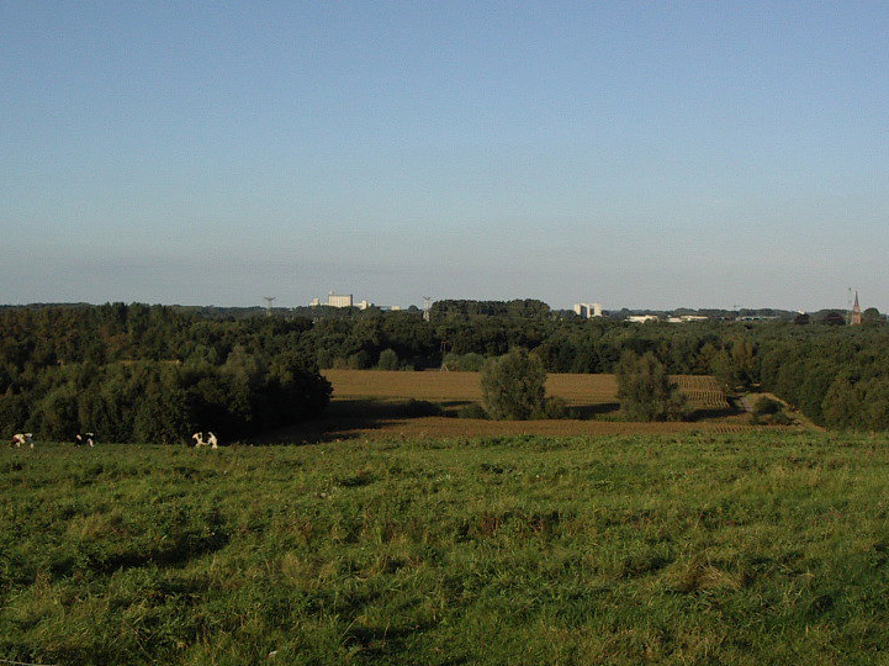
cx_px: 419
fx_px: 1386
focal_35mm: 54
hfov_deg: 35.5
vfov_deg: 27.0
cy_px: 324
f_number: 4.8
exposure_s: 1/500
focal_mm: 5.8
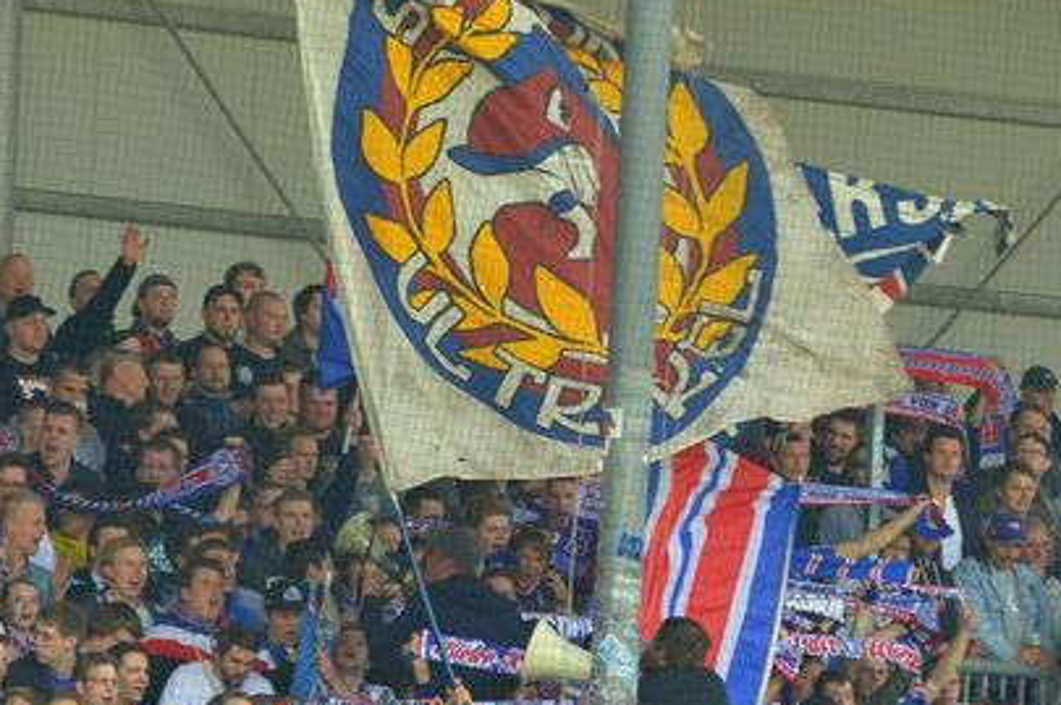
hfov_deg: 4.9
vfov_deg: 3.2
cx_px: 655
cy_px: 423
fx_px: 12422
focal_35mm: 422
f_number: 5
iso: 1250
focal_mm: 200
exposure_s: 1/1250
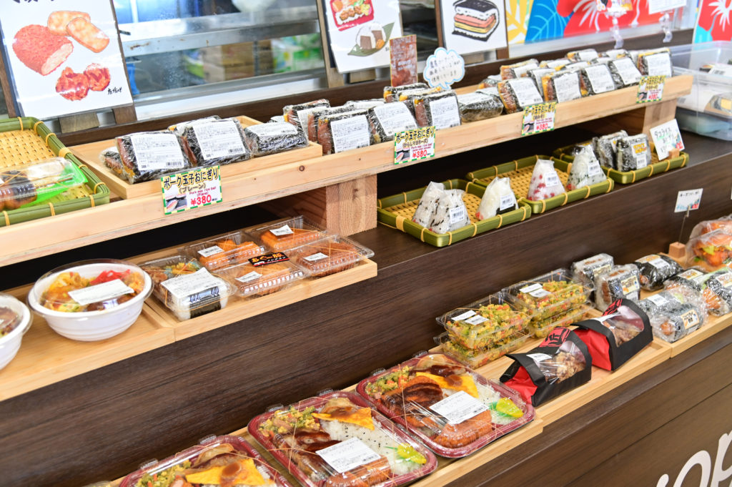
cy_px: 244
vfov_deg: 35.0
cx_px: 366
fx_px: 772
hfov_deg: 50.7
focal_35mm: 38
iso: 360
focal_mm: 38
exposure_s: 1/40
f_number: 4
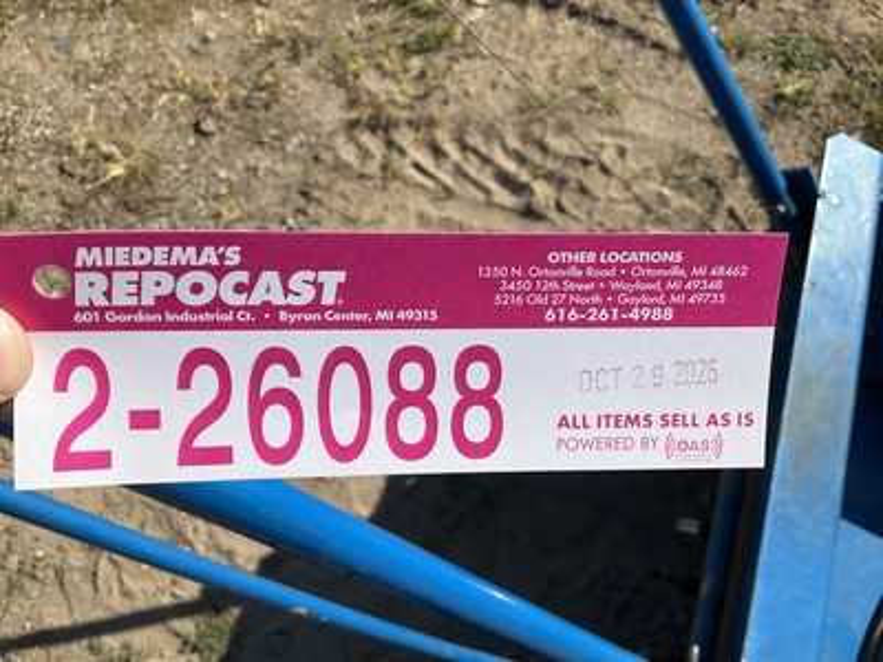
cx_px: 442
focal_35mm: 29
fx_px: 740
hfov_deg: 61.7
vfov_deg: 48.2
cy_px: 331
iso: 25
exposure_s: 1/2427
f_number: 1.8
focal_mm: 3
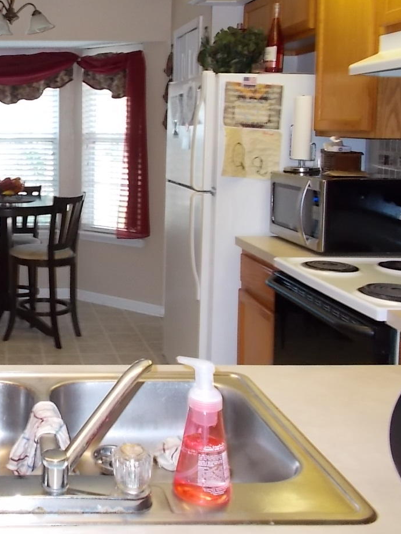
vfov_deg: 41.7
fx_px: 695
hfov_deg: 30.5
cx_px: 24
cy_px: 188
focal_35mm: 45
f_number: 3.2
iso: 200
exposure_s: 1/25
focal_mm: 4.6
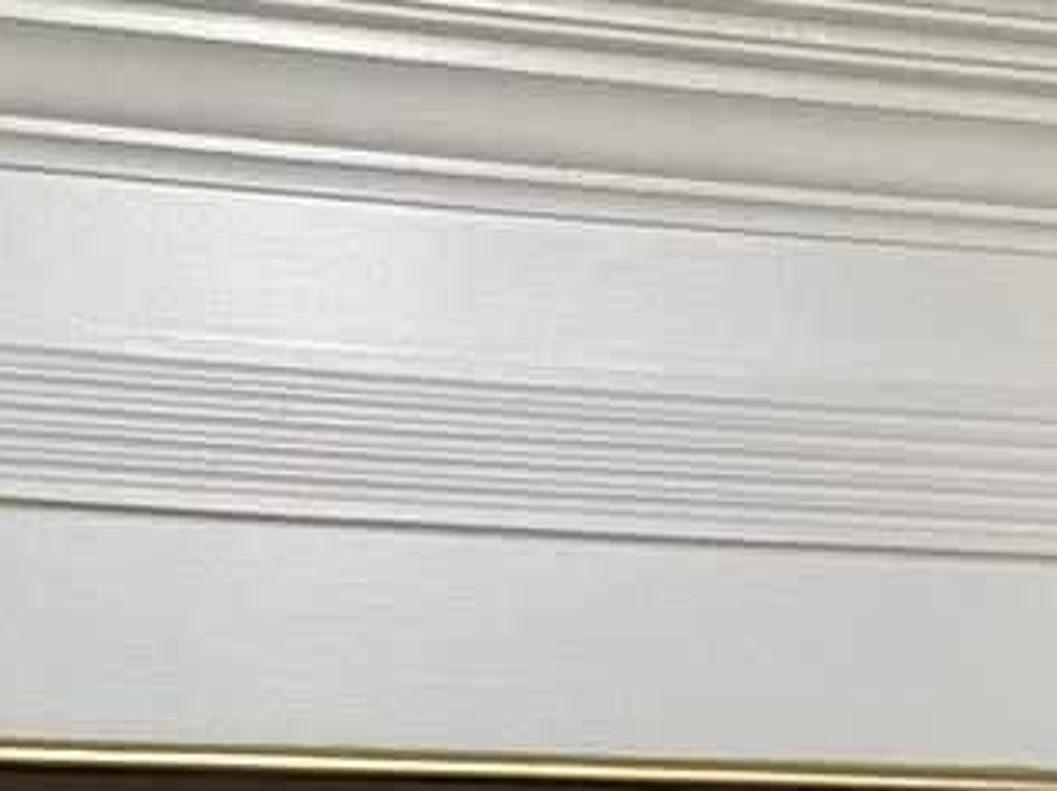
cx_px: 448
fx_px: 3234
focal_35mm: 106
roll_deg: -2.3
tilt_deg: -4.3
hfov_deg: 18.6
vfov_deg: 13.4
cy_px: 1067
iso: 125
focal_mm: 4.25
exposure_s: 1/71
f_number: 1.8
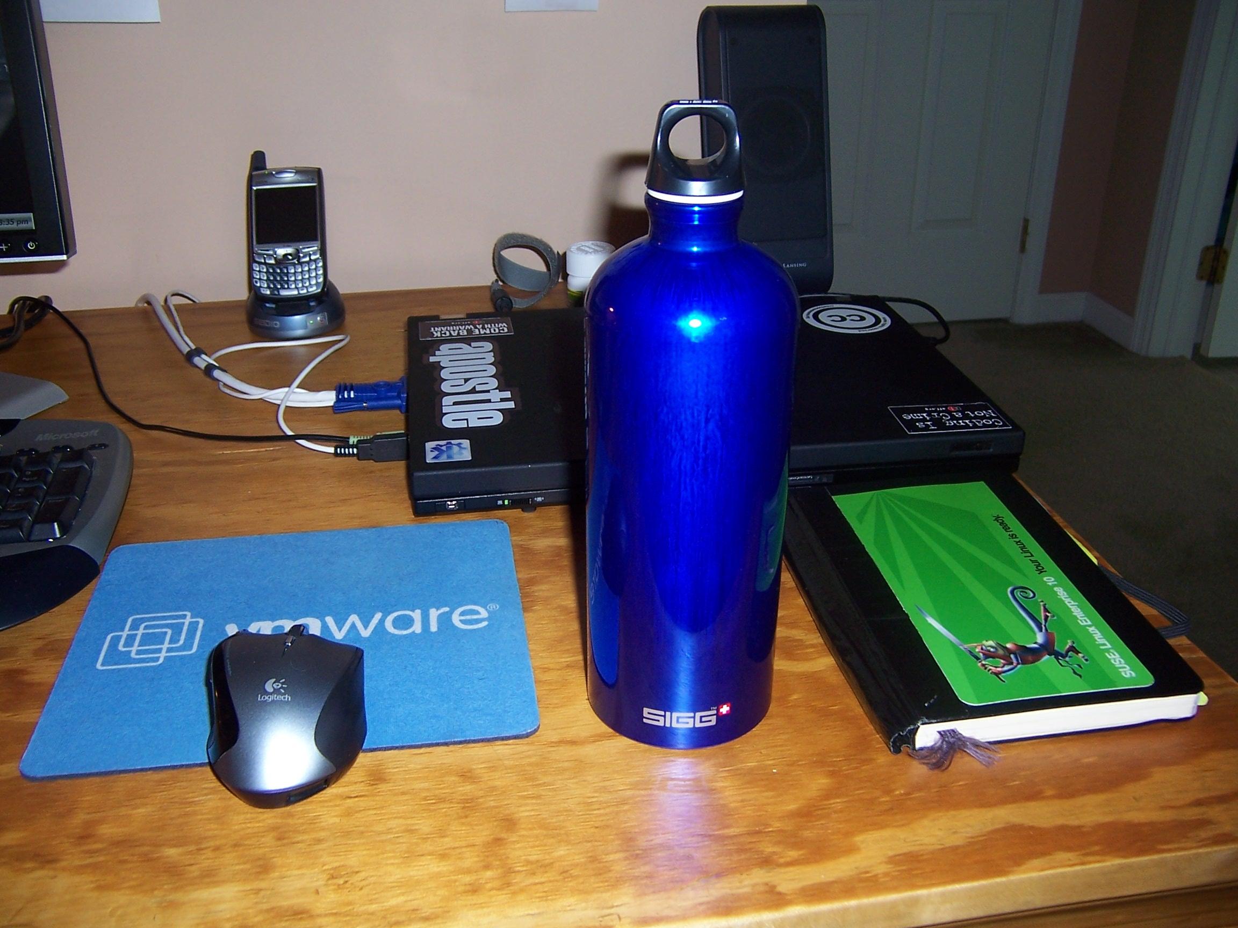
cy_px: 464
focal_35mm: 33
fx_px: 1180
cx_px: 619
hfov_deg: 55.4
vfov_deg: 42.9
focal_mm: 5.5
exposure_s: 1/60
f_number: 2.8
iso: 80
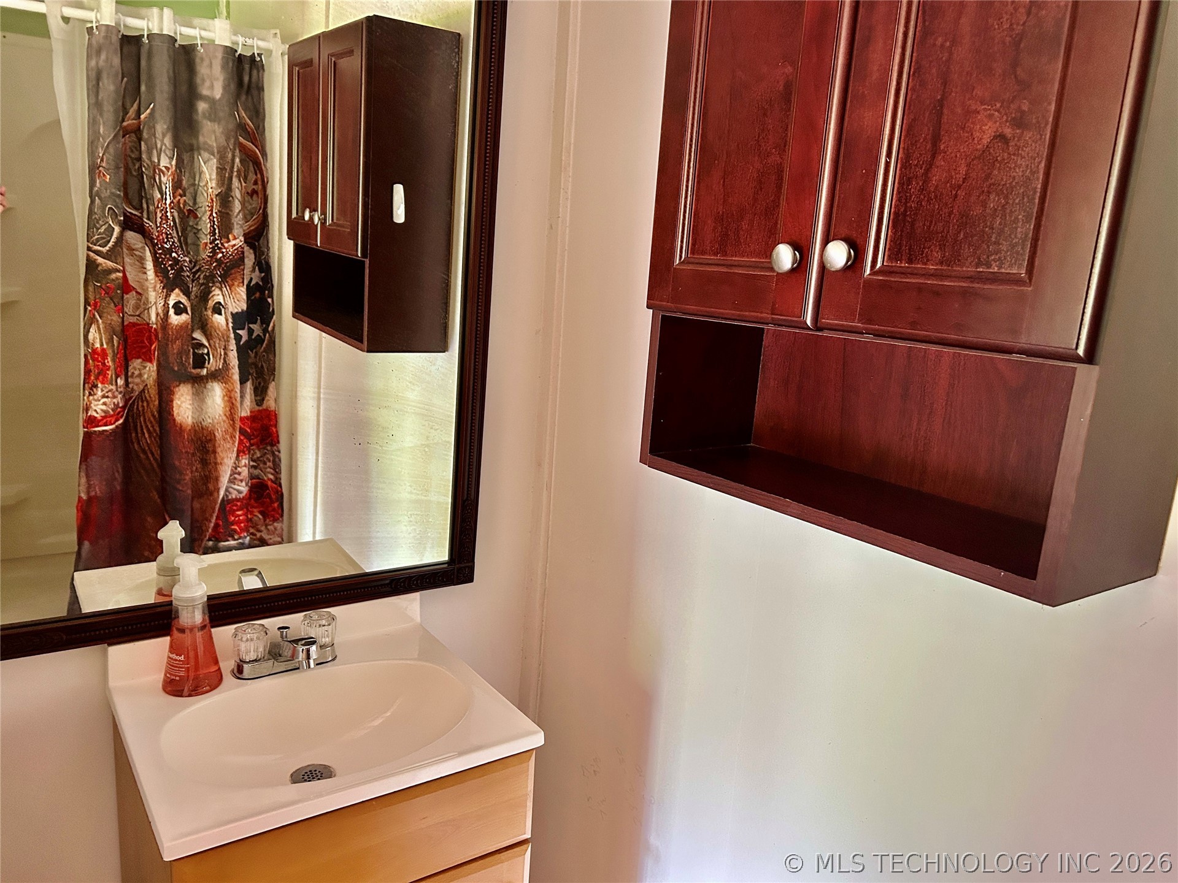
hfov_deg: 67.3
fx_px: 885
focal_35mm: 26
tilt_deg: -12.4
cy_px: 442
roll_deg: -4.3
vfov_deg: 53.1
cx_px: 589
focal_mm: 5.7
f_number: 1.5
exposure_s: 1/60
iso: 400
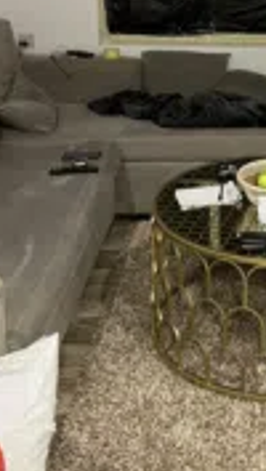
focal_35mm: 64
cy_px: 75
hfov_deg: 18.2
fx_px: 800
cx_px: 295
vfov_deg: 31.7
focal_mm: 5.7
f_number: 1.5
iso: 400
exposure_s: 1/60
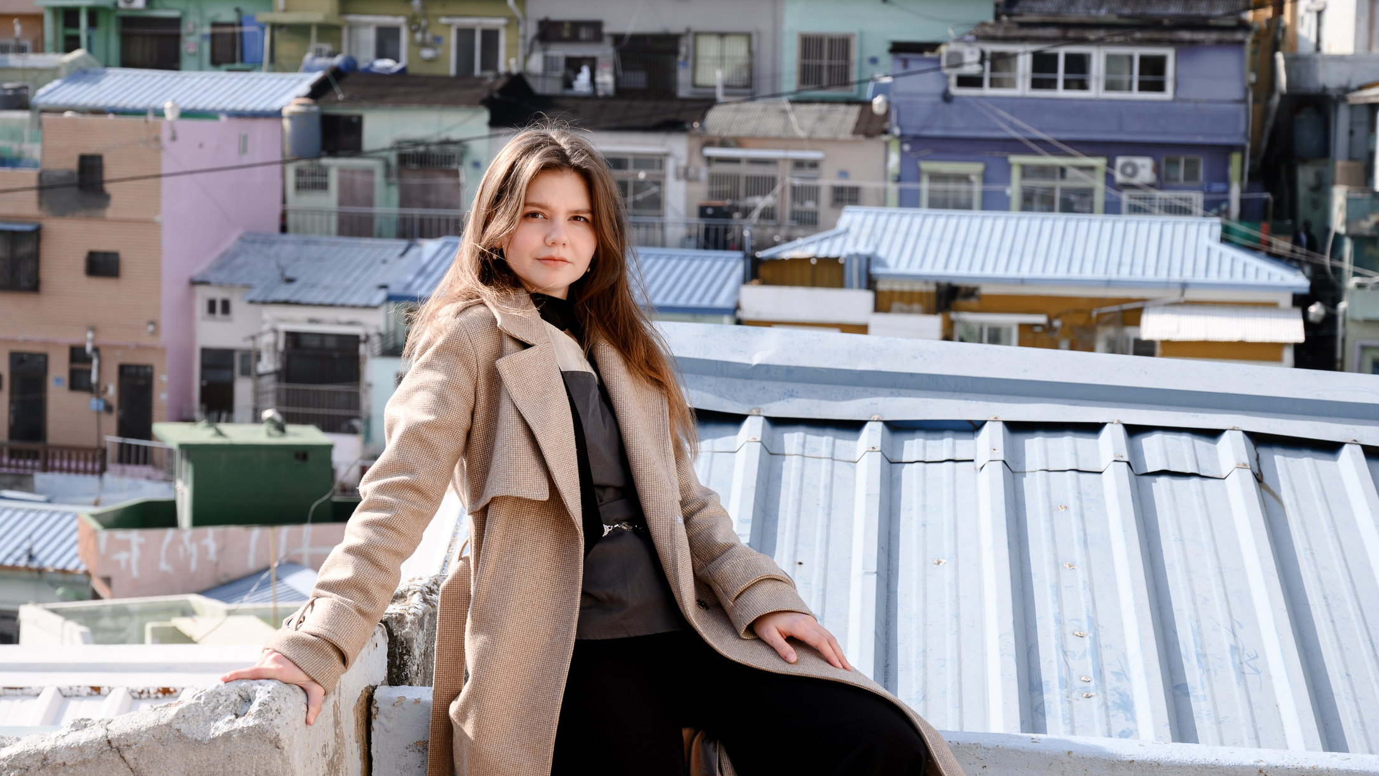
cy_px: 313
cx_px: 602
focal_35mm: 82
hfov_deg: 25.9
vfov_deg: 14.7
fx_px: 2999
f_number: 6.3
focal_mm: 65
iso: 100
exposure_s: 1/320
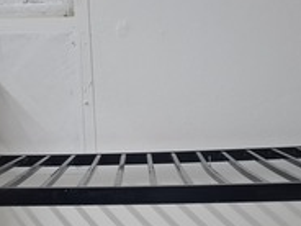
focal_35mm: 57
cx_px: 137
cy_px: 232
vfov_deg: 24.4
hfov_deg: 33.8
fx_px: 496
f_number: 1.8
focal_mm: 5.54
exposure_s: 1/25
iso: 400
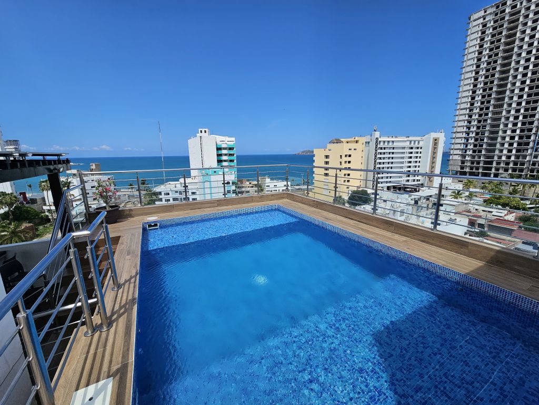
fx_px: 202
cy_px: 202
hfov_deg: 106.2
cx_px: 270
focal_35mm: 13
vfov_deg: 89.9
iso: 50
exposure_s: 1/3727
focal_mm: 2.2
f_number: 2.2
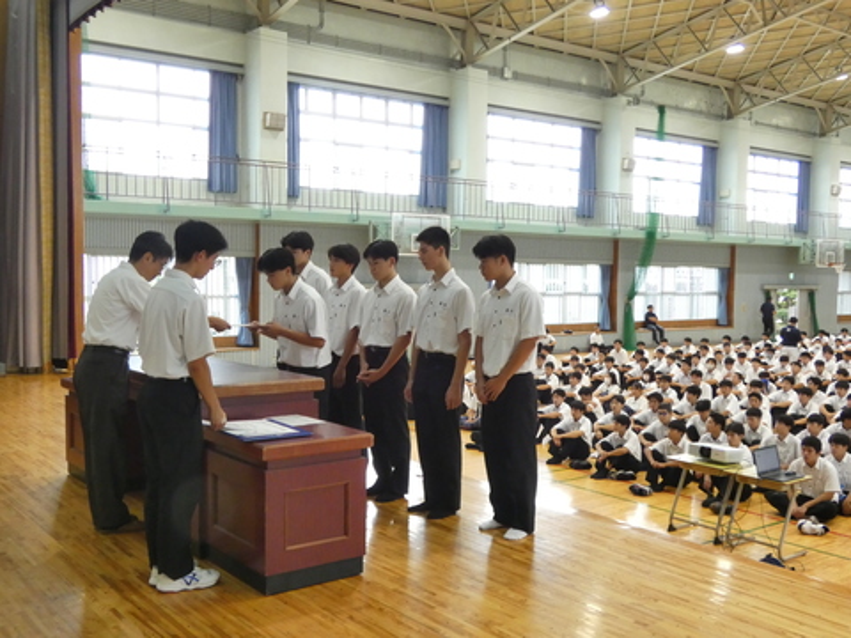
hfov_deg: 51.4
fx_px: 885
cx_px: 426
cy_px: 319
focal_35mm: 36
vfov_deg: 39.7
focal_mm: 6.5
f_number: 3.5
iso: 640
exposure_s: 1/80
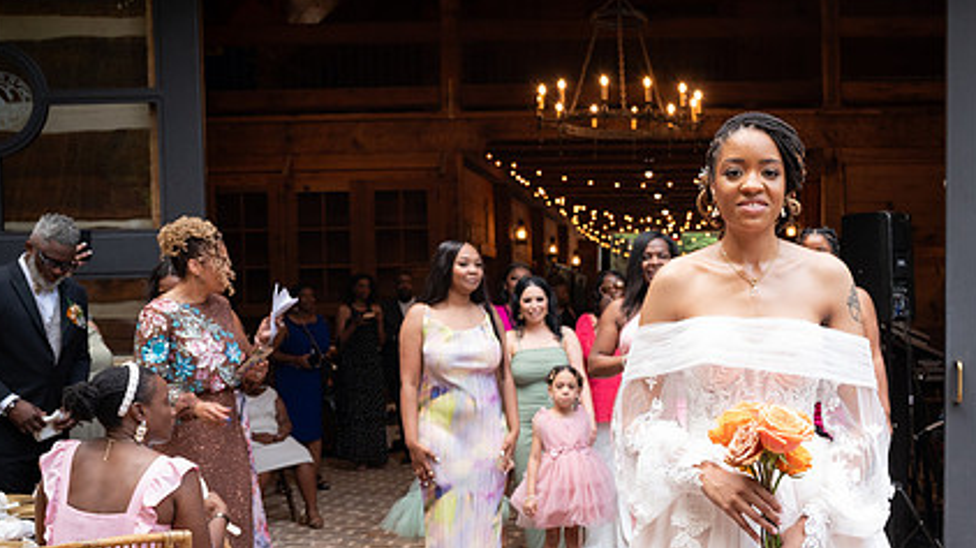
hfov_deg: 42.7
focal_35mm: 47
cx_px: 699
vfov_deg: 25.3
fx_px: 1216
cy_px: 351
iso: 1000
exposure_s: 1/250
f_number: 4
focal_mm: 29
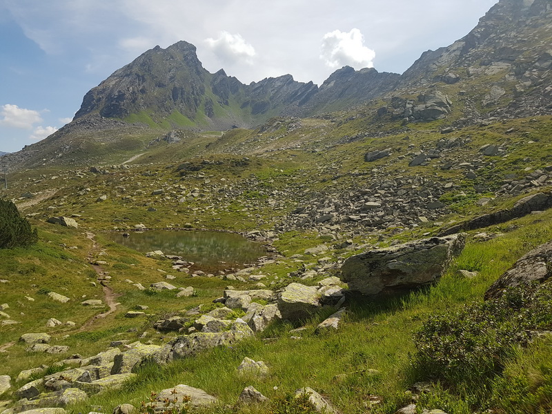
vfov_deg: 53.1
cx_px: 276
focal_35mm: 26
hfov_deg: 67.3
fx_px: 415
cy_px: 207
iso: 50
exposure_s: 1/2840
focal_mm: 4.2
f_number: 1.7
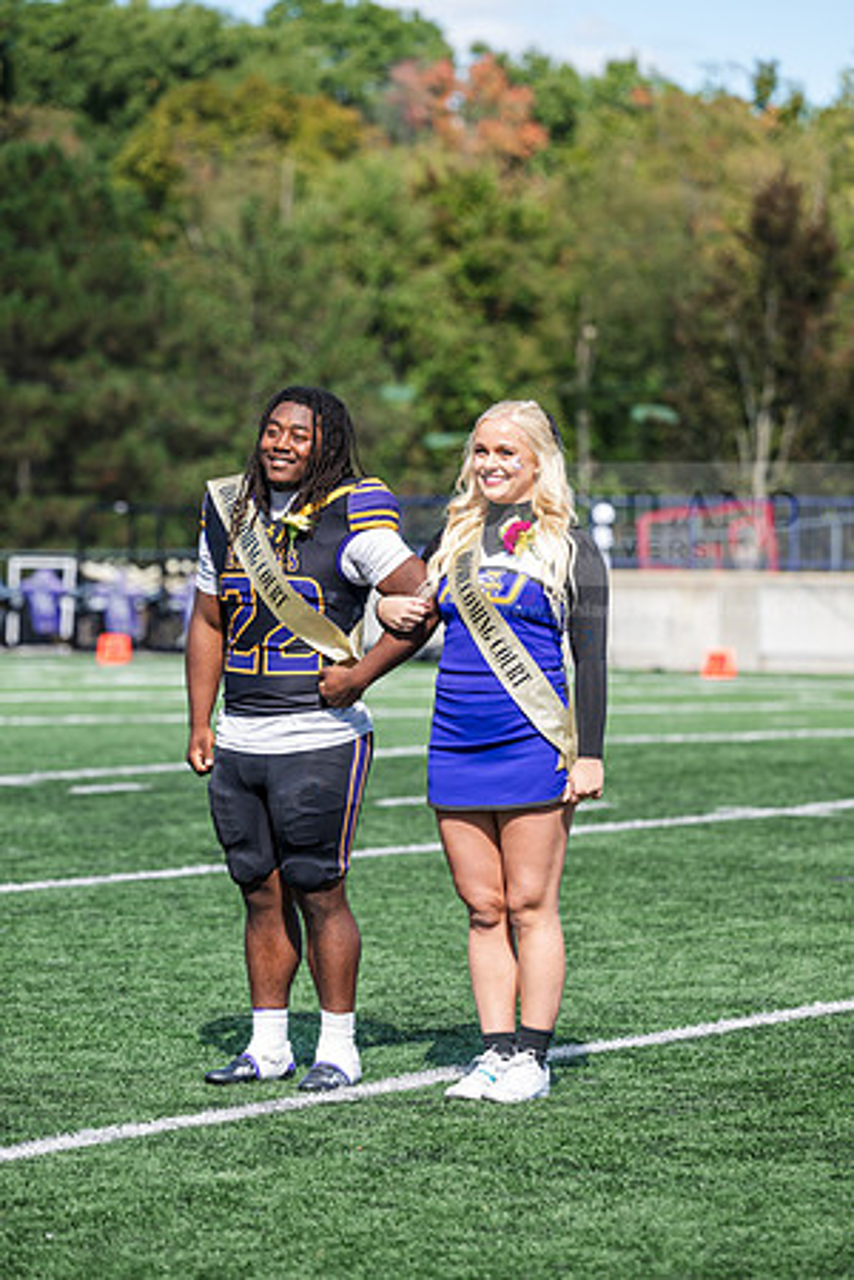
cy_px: 640
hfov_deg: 9.8
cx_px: 427
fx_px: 4981
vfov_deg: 14.7
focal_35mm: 140
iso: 100
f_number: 4
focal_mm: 140
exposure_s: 1/500
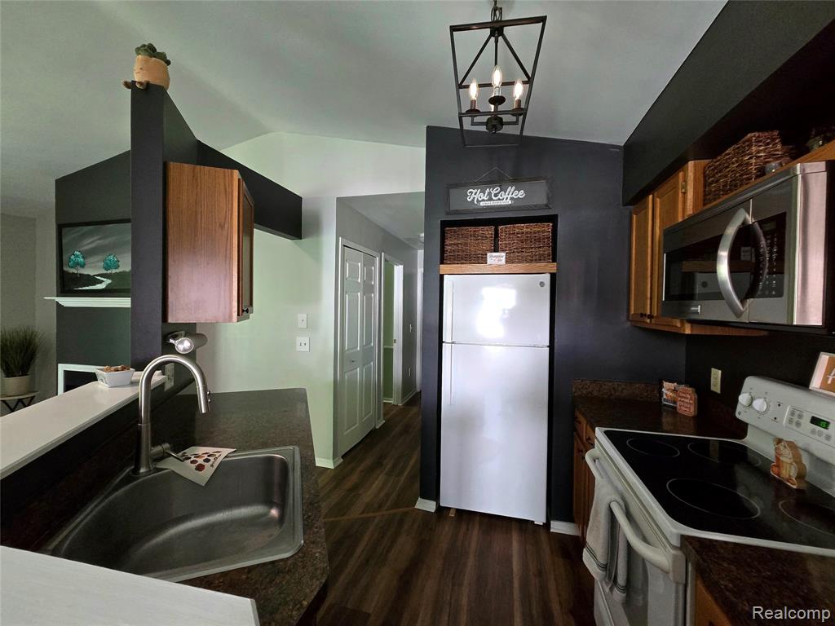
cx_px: 418
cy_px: 313
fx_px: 314
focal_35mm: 13
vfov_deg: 89.9
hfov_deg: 106.2
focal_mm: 2.2
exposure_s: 1/60.2
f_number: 2.2
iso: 640
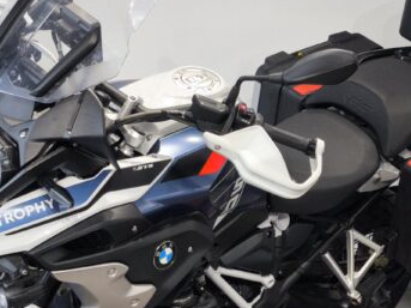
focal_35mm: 103
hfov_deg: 19.1
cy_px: 200
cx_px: 212
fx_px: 1223
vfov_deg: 14.3
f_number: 1.6
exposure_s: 1/100
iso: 200
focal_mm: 6.57
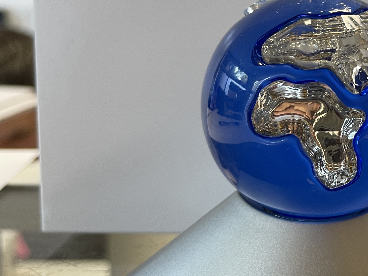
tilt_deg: -9.5
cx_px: 375
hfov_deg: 32.0
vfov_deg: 26.5
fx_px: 585
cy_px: 106
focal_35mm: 55
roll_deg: -3.3
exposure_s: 1/50
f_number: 1.6
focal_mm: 5.1
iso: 100
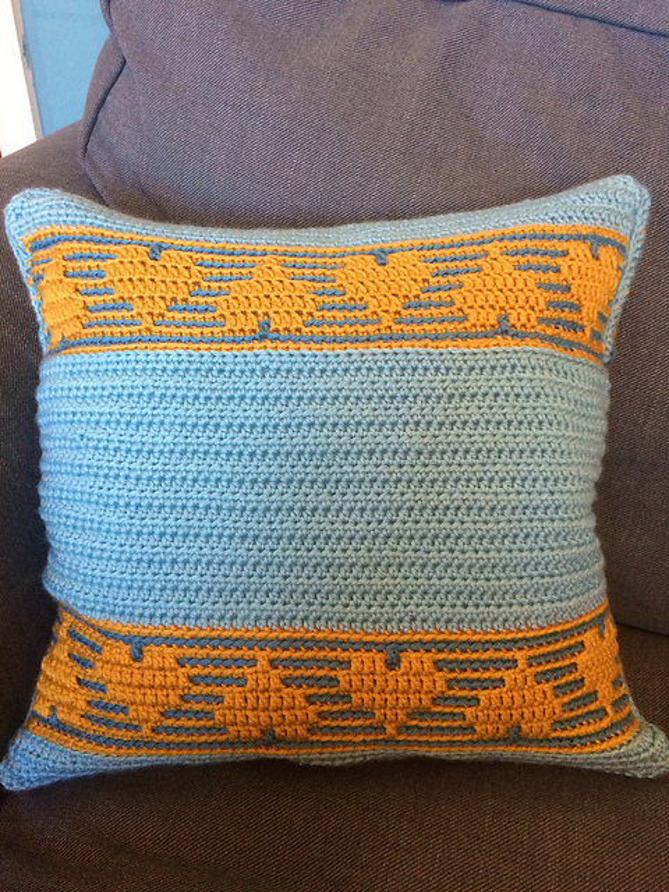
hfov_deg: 48.2
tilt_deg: -38.1
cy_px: 446
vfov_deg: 61.7
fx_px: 747
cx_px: 334
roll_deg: -0.2
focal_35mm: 29
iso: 160
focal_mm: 4.15
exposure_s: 1/33
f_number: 2.2
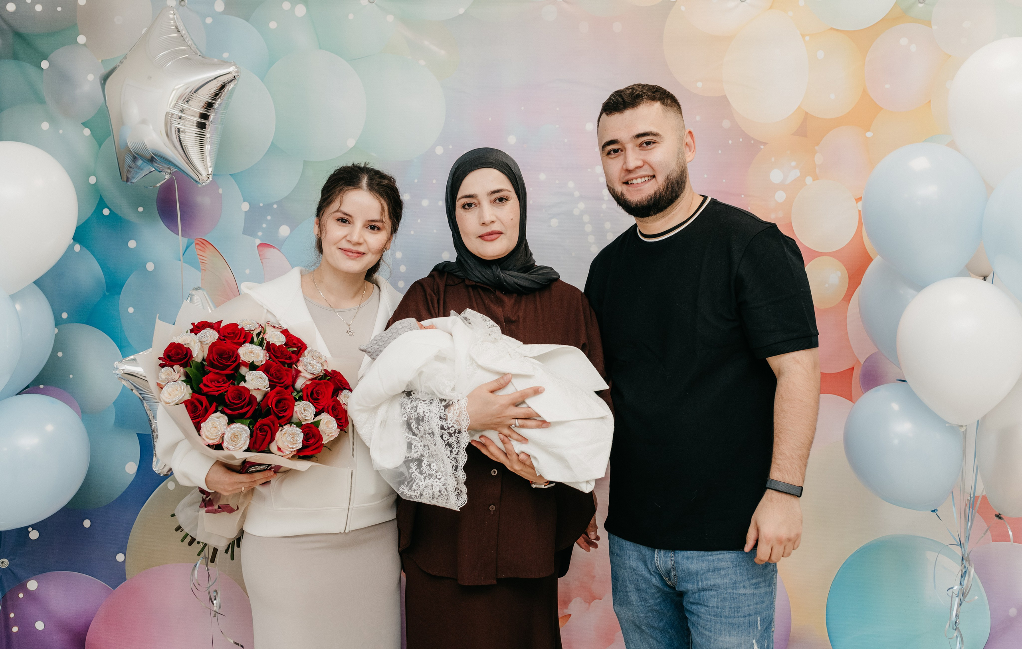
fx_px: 1038
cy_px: 300
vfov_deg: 34.7
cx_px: 523
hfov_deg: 52.4
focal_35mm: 37
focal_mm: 35
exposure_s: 1/160
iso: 400
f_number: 4
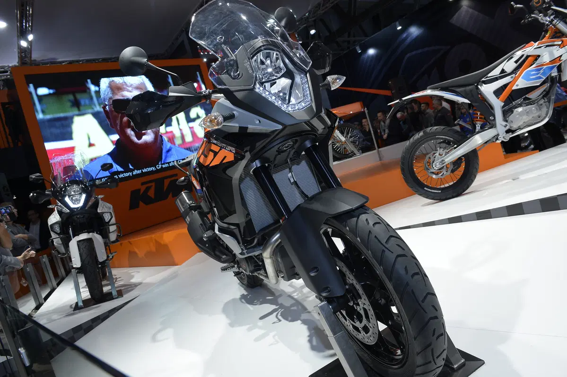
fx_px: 378
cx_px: 284
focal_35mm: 24
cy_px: 188
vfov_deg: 53.0
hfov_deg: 73.8
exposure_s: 1/200
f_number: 8
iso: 1250
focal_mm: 24
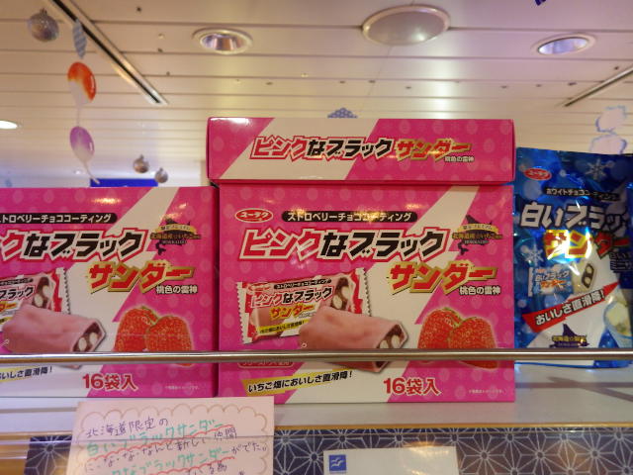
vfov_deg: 54.9
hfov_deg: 69.4
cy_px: 238
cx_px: 316
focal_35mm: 25
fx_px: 457
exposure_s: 1/45
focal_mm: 4.5
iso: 320
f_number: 2
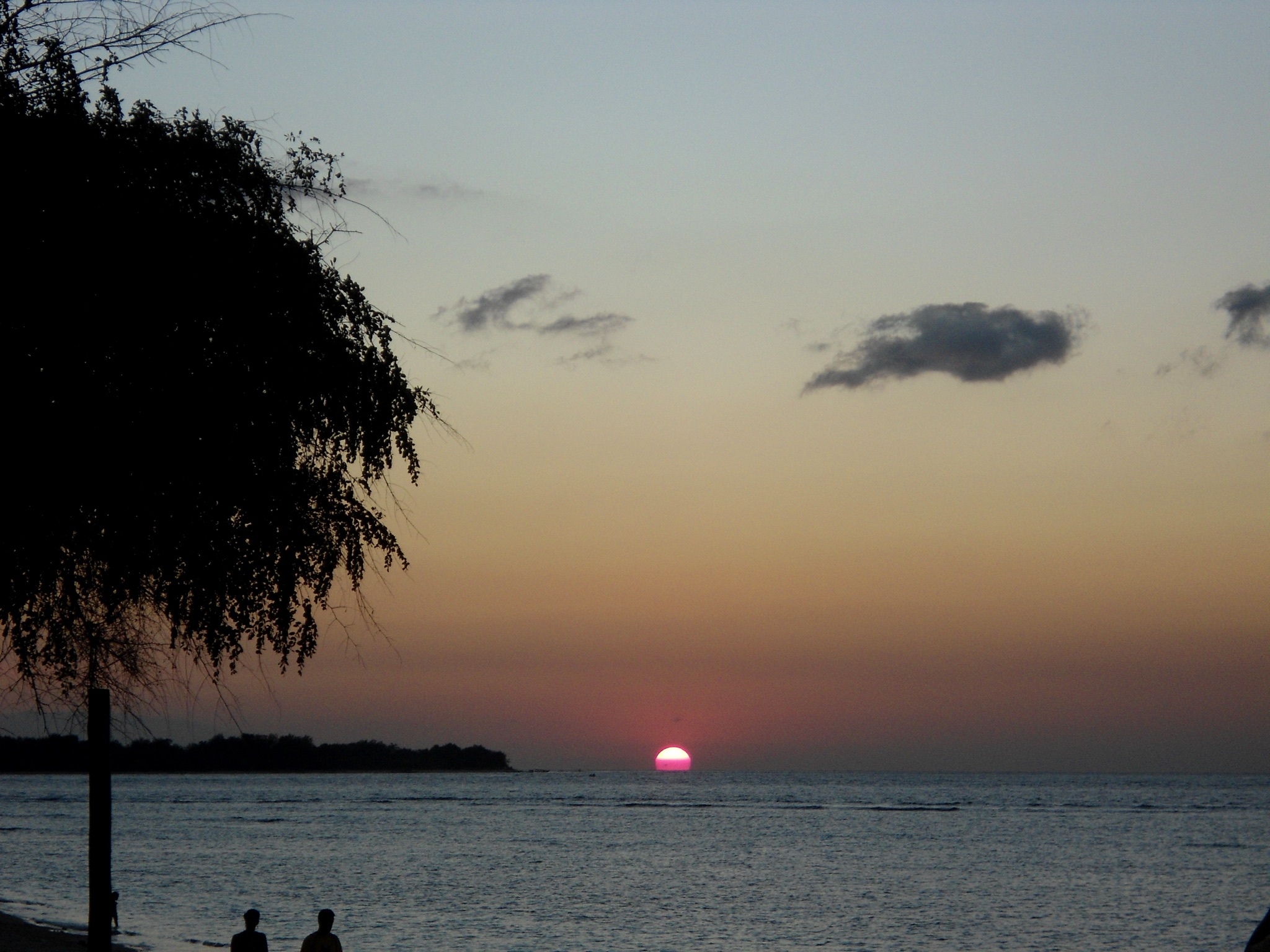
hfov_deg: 18.7
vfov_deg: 14.1
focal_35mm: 105
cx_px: 635
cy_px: 476
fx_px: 3852
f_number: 5.9
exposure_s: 1/160
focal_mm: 18.8
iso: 100
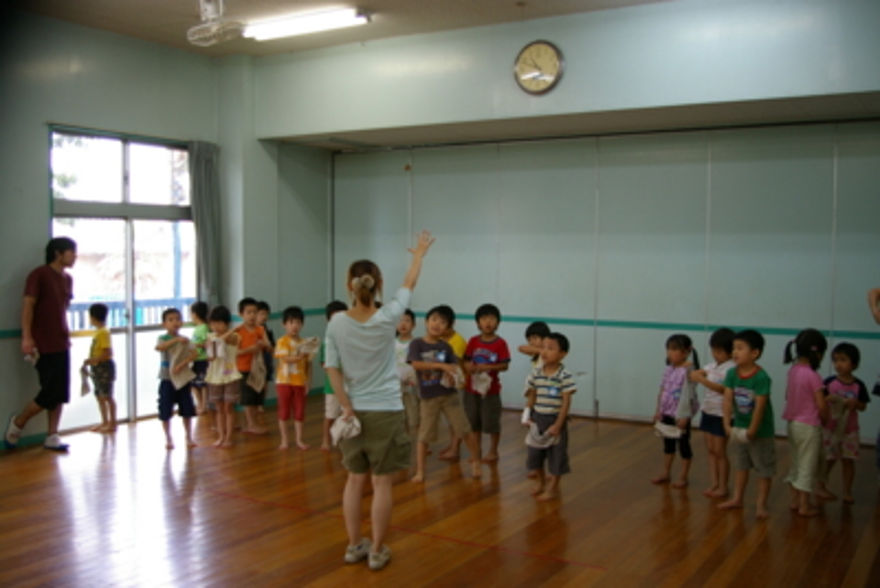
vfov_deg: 36.9
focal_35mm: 36
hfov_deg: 53.1
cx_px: 440
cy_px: 294
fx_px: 880
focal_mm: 24
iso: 200
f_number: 4
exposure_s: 1/30
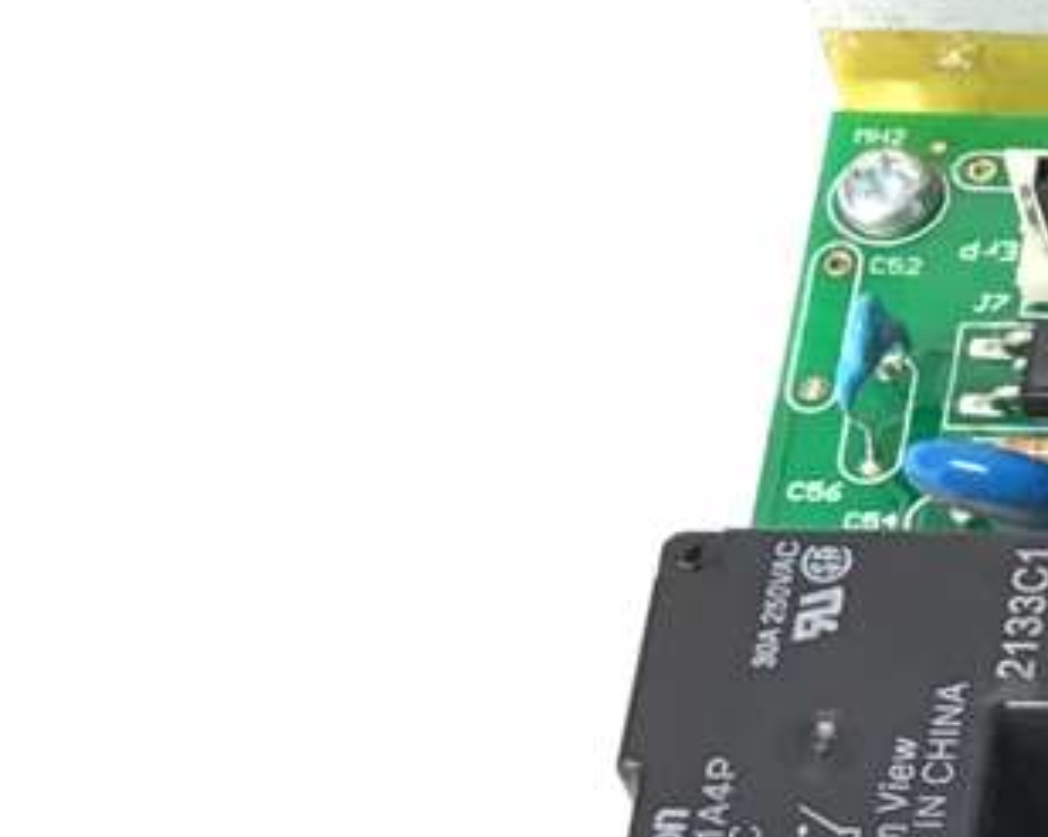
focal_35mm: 163
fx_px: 5054
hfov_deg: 10.3
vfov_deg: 9.4
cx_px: 2493
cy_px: 681
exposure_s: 1/30
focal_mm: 3.3
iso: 64
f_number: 2.4
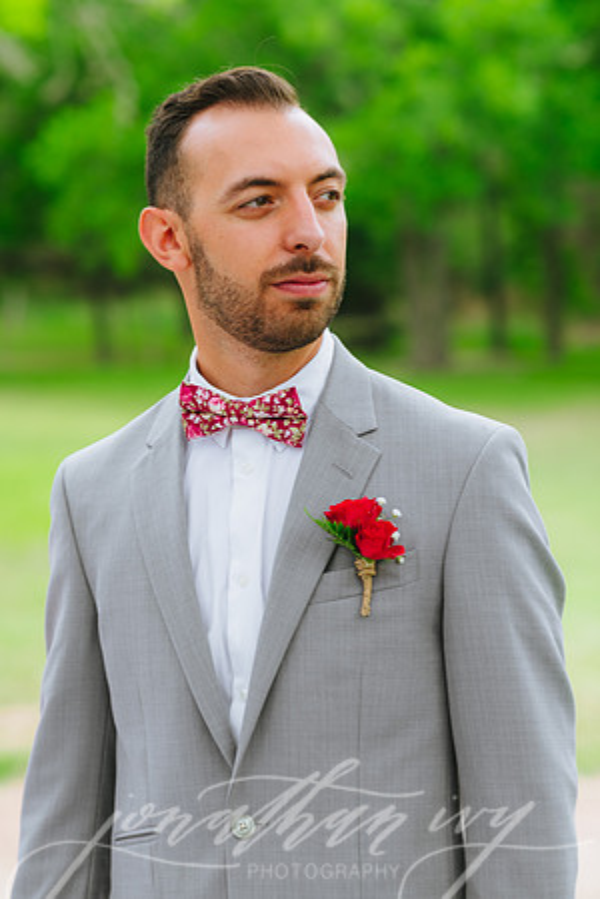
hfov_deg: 16.1
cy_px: 450
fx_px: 2125
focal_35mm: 85
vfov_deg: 23.9
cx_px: 300
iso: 80
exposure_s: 1/100
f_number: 3.5
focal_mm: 85
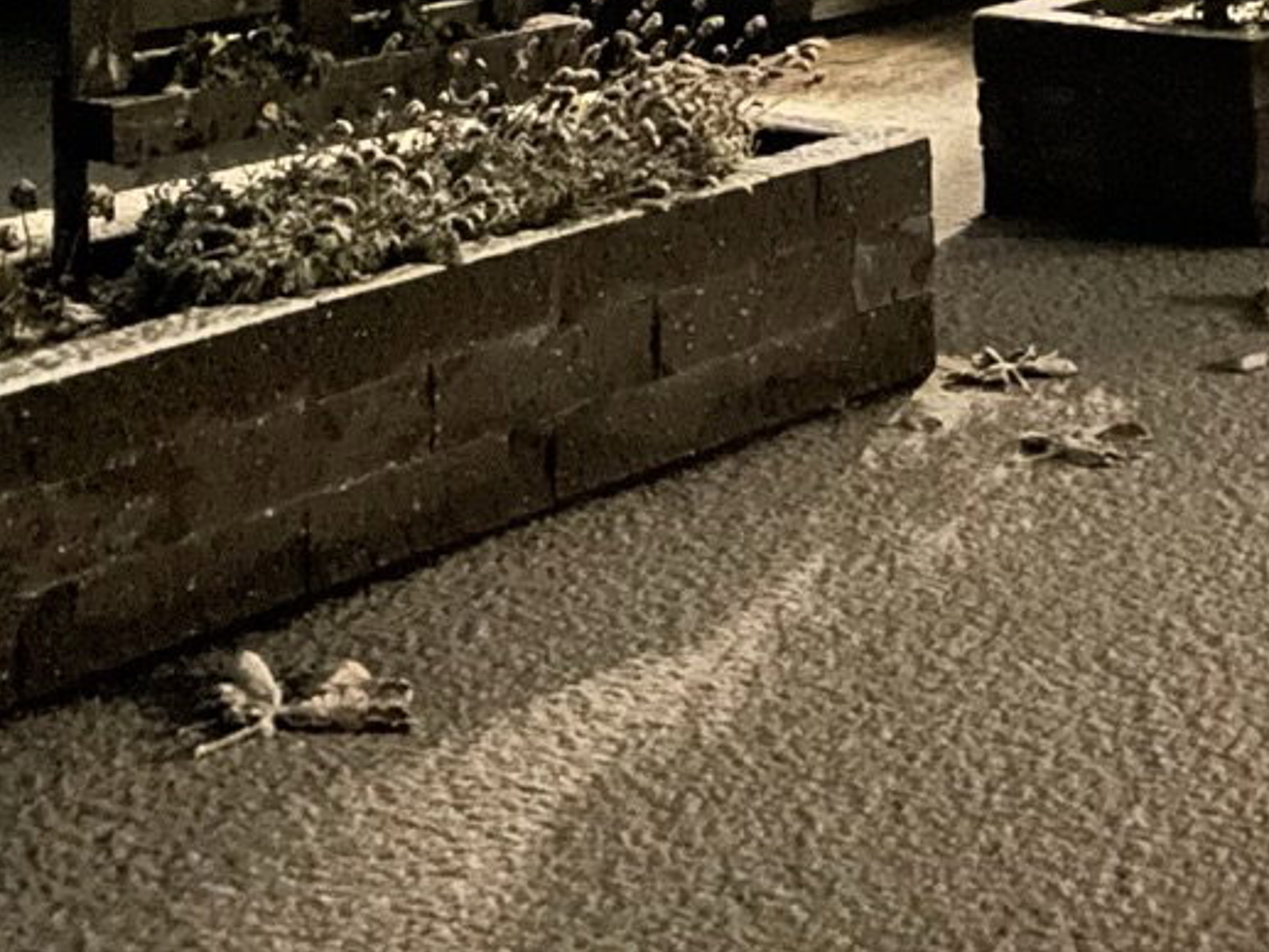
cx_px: 704
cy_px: -449
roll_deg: +1.2
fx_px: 3777
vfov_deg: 13.6
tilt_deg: +0.5
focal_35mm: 103
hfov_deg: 19.1
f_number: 1.6
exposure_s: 1/4
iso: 2500
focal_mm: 4.2
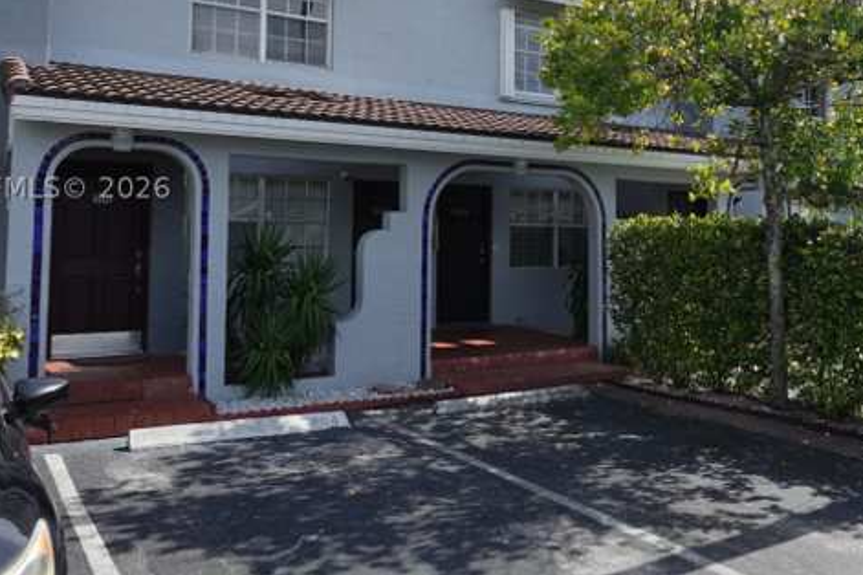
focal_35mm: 34
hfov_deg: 55.6
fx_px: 815
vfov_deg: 38.4
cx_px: 495
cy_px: 187
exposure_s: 1/2500
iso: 125
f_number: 2
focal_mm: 7.6
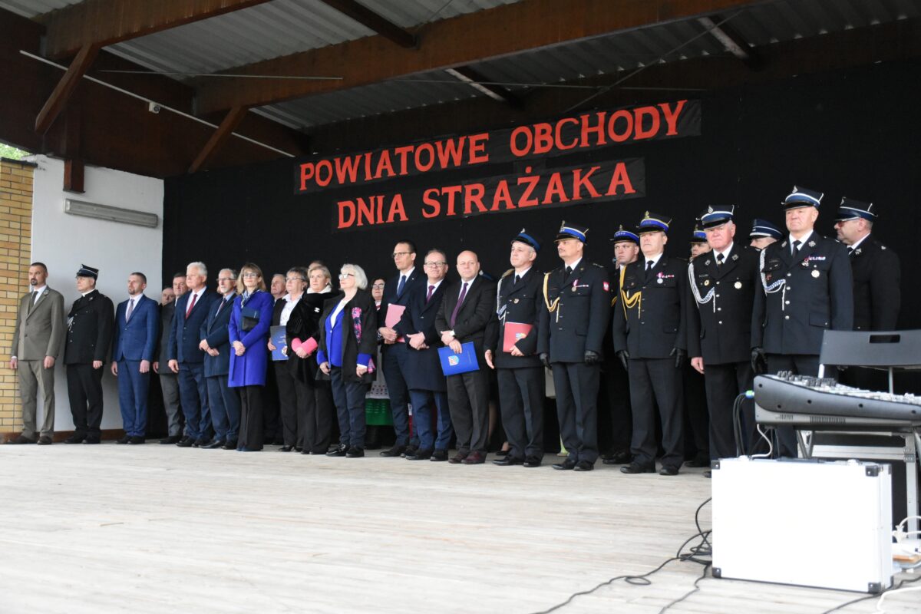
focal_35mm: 40
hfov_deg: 47.9
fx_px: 1036
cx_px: 460
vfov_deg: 33.0
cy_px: 307
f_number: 4
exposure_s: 1/1000
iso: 4500
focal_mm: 27
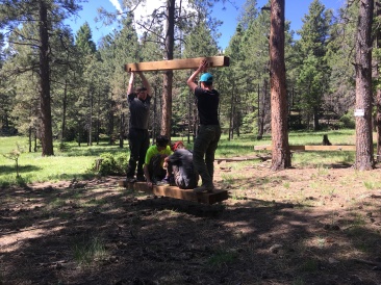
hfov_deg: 61.7
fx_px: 319
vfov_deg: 48.2
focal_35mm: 29
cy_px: 142
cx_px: 190
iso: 25
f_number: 2.2
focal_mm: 4.15
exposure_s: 1/409
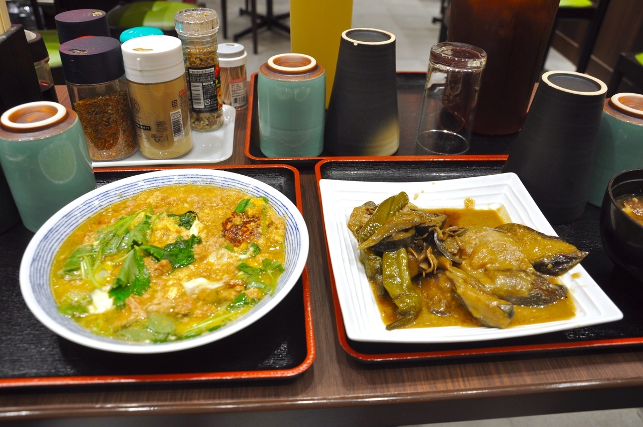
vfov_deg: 41.6
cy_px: 214
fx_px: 562
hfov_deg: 59.6
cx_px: 322
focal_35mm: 32
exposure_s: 1/25
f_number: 5
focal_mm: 21
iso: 400
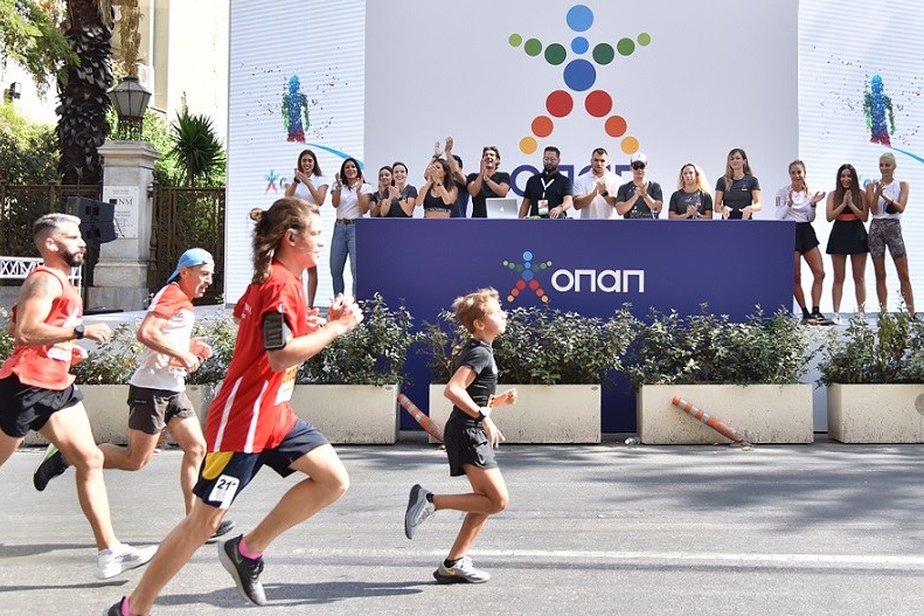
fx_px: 1206
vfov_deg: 28.5
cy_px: 216
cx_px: 539
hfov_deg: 41.8
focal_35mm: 47
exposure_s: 1/1600
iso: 500
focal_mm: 34
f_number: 4
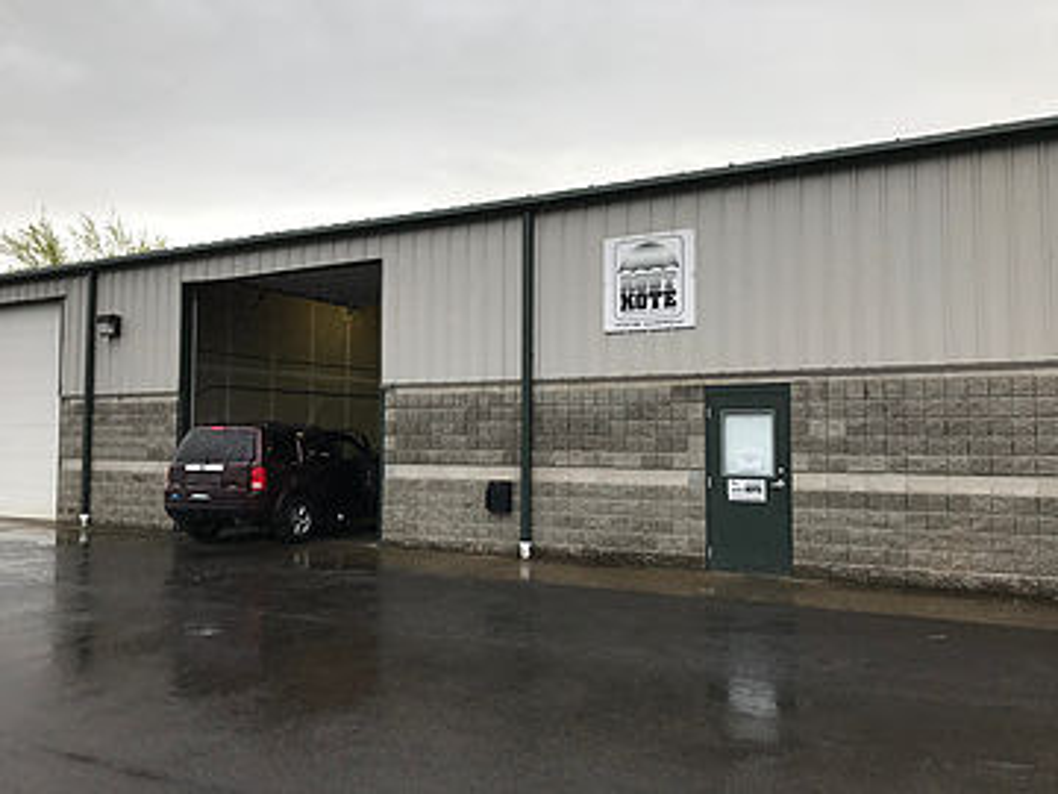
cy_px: 397
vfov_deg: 49.7
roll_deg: -0.3
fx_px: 856
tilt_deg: +4.6
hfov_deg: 63.4
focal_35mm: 28
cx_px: 529
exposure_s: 1/271
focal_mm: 3.99
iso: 20
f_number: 1.8
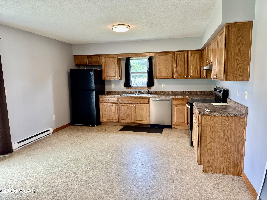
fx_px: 185
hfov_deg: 71.6
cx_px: 134
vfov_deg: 56.8
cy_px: 100
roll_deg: +1.2
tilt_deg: -7.1
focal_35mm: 24
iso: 125
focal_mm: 6.76
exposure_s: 1/60
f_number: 1.78
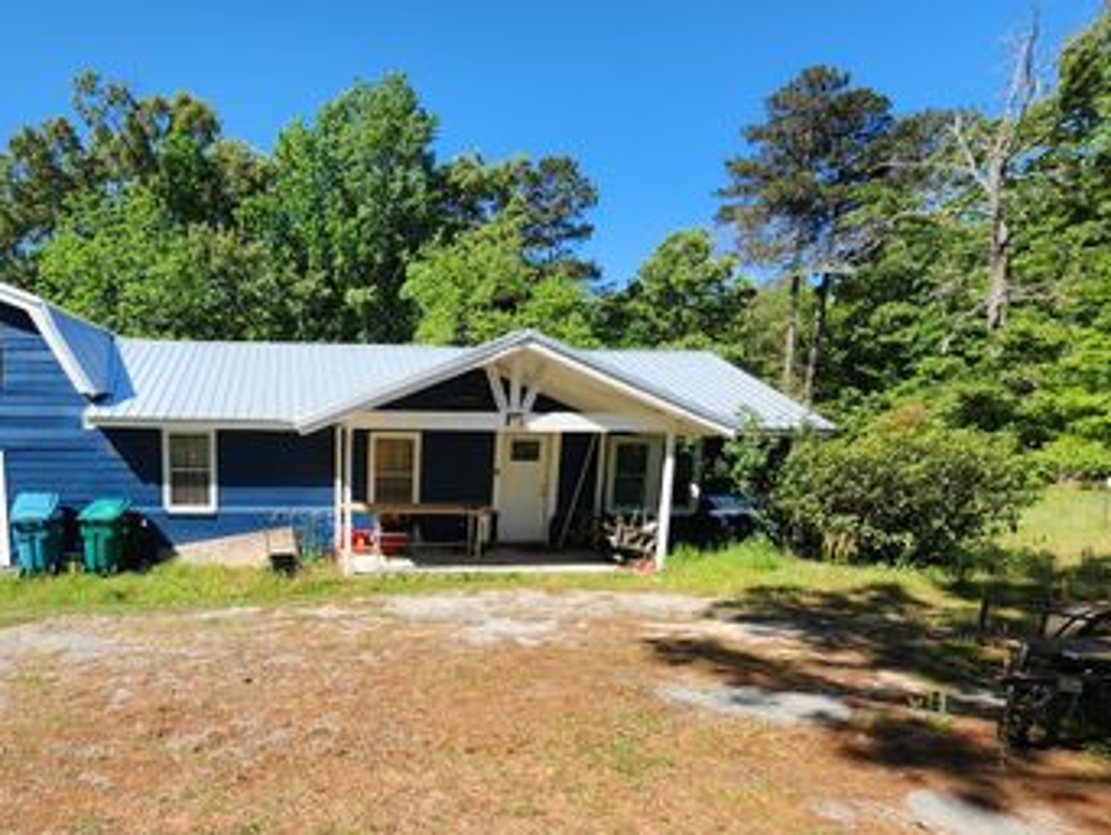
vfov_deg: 67.3
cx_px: 335
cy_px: 541
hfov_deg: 80.6
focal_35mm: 19
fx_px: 610
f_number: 2.2
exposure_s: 1/1114
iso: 50
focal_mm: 2.2
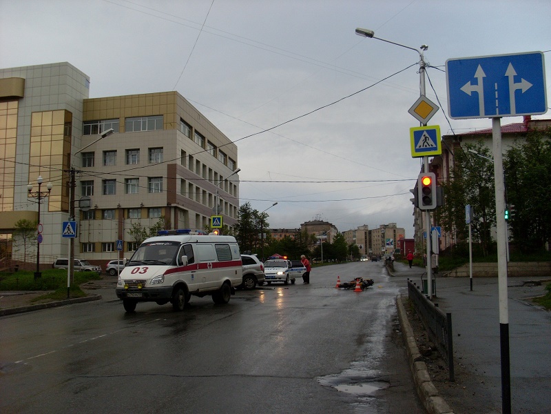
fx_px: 605
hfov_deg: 49.0
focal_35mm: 38
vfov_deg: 37.7
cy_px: 207
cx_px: 276
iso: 80
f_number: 7.7
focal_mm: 6.3
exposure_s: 1/60
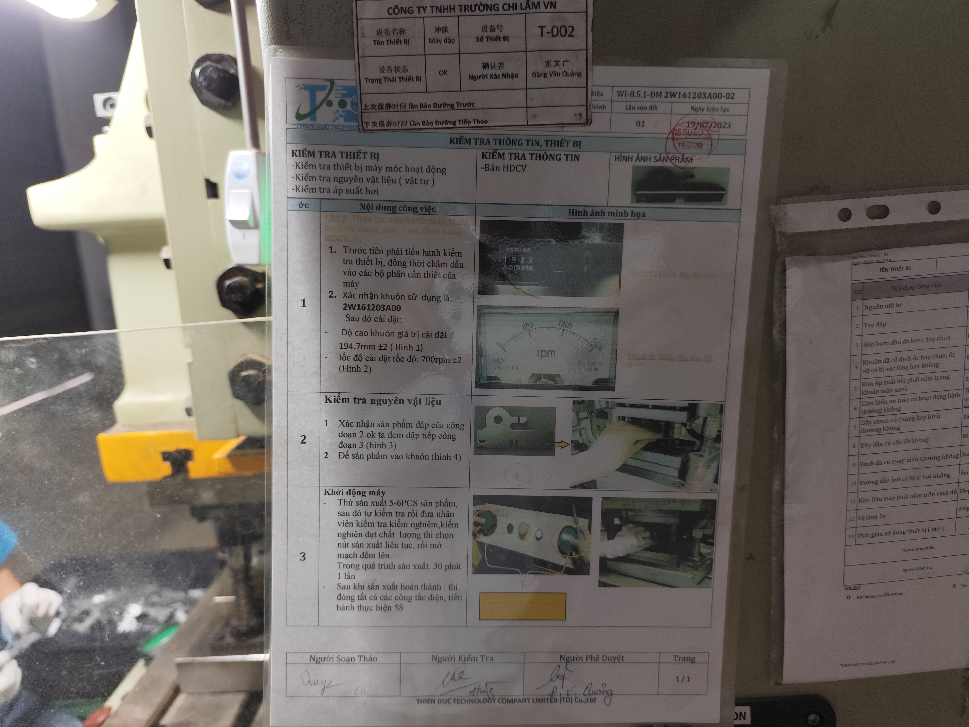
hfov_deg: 71.6
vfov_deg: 56.8
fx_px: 672
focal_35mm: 24
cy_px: 369
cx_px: 471
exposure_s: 1/50
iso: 320
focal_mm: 6.14
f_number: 1.65
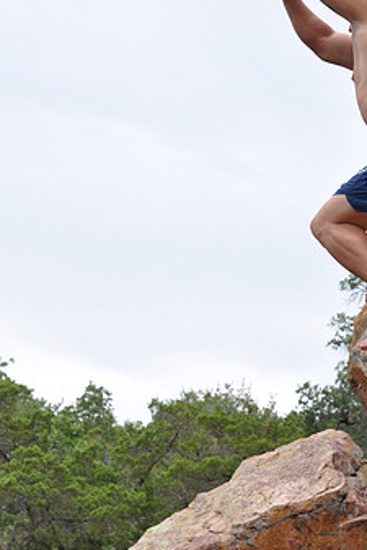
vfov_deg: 15.3
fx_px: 2047
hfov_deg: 10.1
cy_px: 244
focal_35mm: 134
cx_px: 429
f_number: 5.6
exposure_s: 1/1600
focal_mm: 52
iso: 400
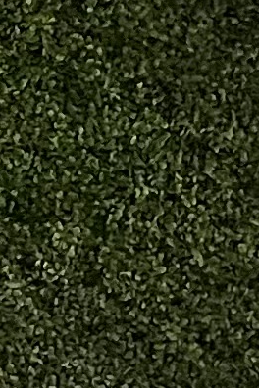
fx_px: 2967
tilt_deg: -5.6
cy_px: 535
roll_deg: -1.7
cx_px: -147
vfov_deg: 7.4
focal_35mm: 275
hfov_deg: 5.0
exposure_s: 1/60
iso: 320
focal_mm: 5.1
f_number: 1.6
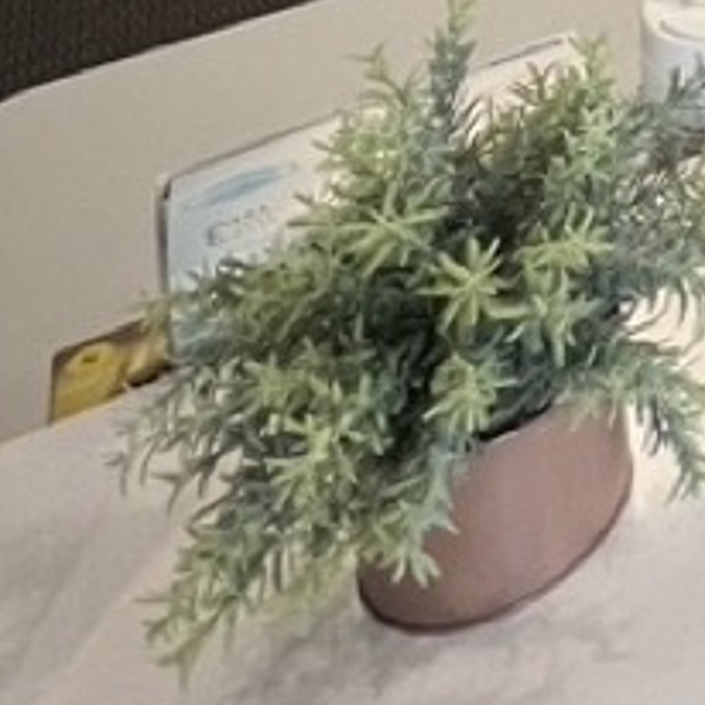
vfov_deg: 17.3
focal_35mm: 67
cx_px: 1431
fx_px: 1544
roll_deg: +0.1
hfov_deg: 17.6
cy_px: -756
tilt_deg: -9.3
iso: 160
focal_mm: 1.57
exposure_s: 1/120
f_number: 1.8
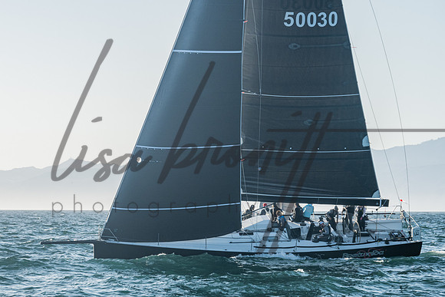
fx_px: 1977
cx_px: 169
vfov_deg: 8.6
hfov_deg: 12.8
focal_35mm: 160
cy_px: 125
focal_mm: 110
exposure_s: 1/640
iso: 400
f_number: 6.3
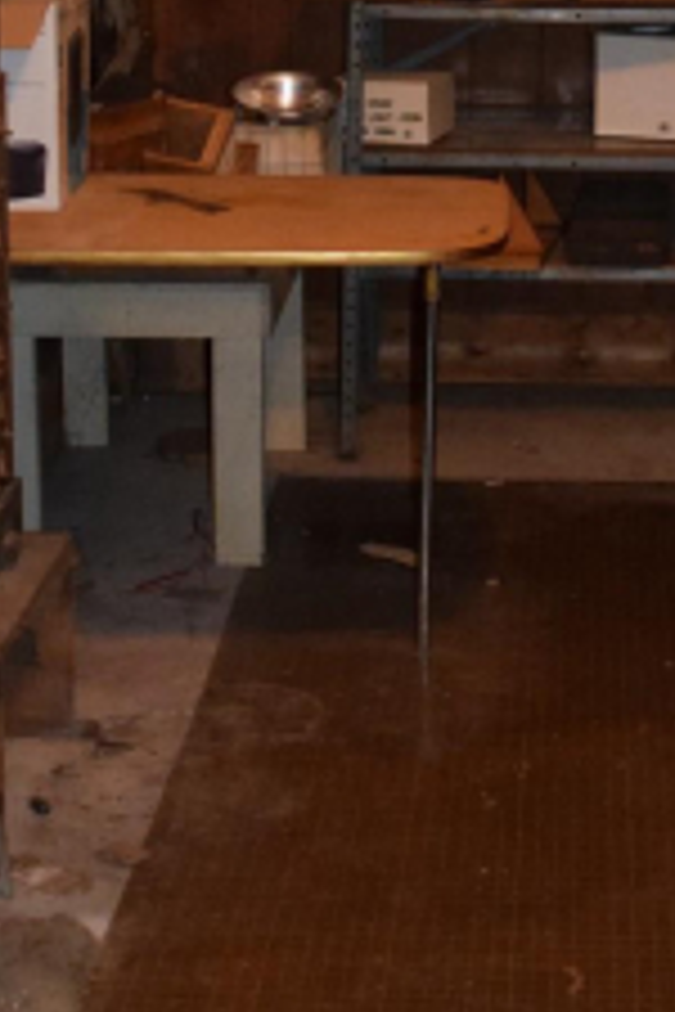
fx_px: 2531
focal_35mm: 90
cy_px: 126
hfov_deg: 15.0
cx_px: 630
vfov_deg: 22.2
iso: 3200
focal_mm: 18
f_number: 3.5
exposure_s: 1/60
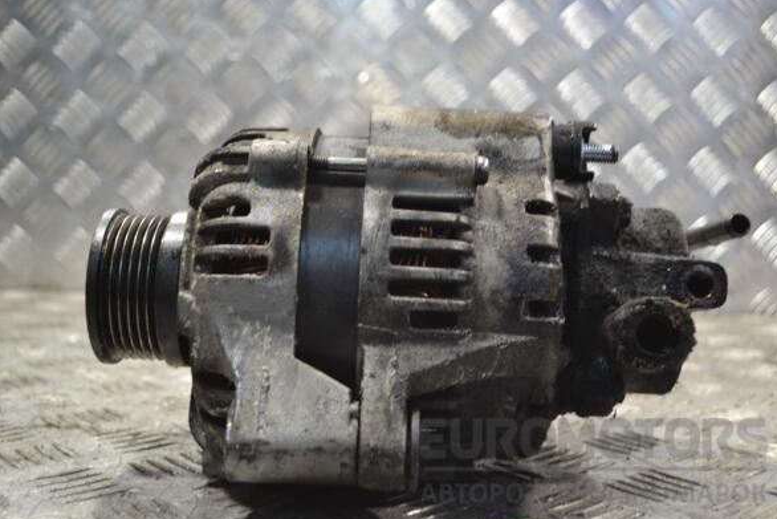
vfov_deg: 30.2
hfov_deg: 44.0
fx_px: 961
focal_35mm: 45
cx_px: 395
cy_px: 261
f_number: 4.5
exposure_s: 1/50
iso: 400
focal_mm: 29
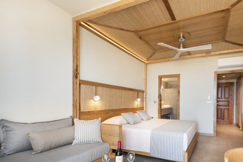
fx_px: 128
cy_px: 103
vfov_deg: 63.4
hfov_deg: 84.6
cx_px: 157
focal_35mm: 19
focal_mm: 14
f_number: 11
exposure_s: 1/6
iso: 320
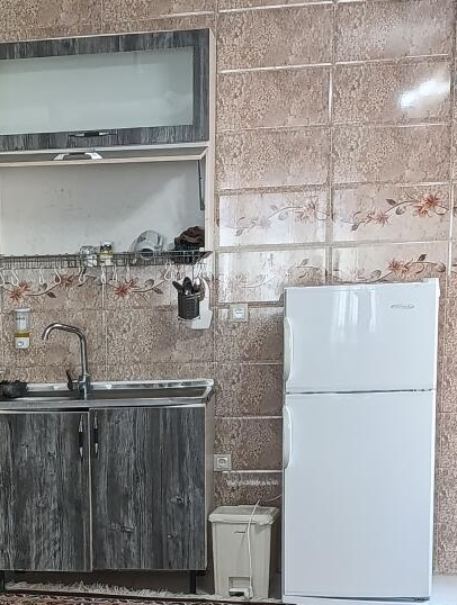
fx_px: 1368
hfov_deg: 18.4
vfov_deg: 24.1
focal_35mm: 78
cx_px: -17
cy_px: 577
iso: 1250
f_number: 1.65
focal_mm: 6.14
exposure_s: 1/50
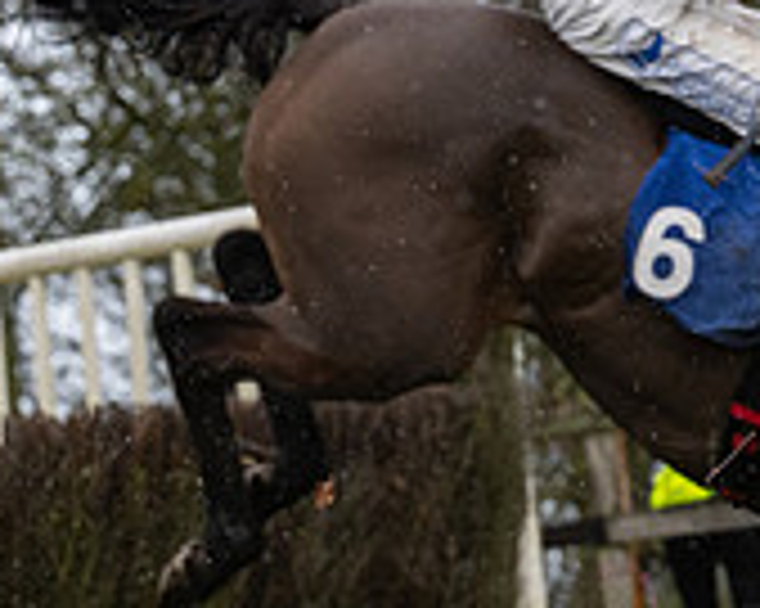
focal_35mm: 263
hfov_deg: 7.3
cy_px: 432
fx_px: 5912
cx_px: 815
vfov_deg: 5.9
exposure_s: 1/1250
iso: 800
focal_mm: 70
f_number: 4
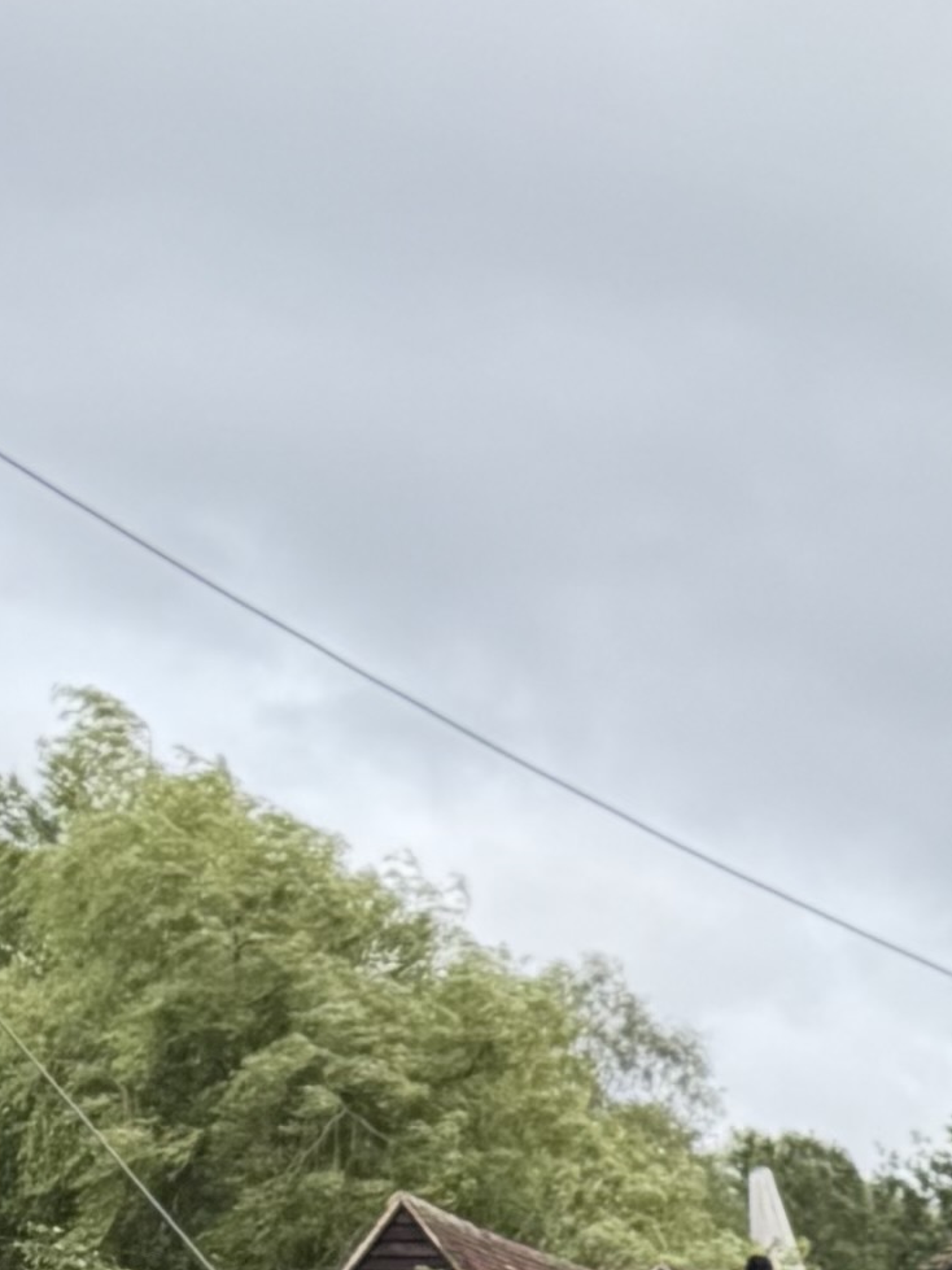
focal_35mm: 140
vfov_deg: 12.4
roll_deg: +0.2
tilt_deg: -3.9
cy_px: 2548
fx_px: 5135
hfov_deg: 8.9
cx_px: 2733
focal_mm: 6.76
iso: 80
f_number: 1.78
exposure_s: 1/2000
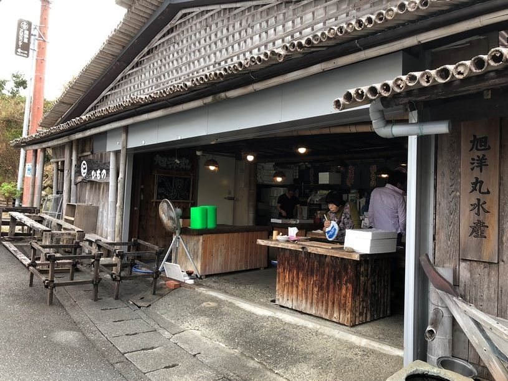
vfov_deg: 49.7
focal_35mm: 28
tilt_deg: +2.7
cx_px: 254
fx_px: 411
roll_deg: -1.9
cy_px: 190
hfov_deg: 63.5
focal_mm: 3.99
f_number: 1.8
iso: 20
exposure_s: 1/101
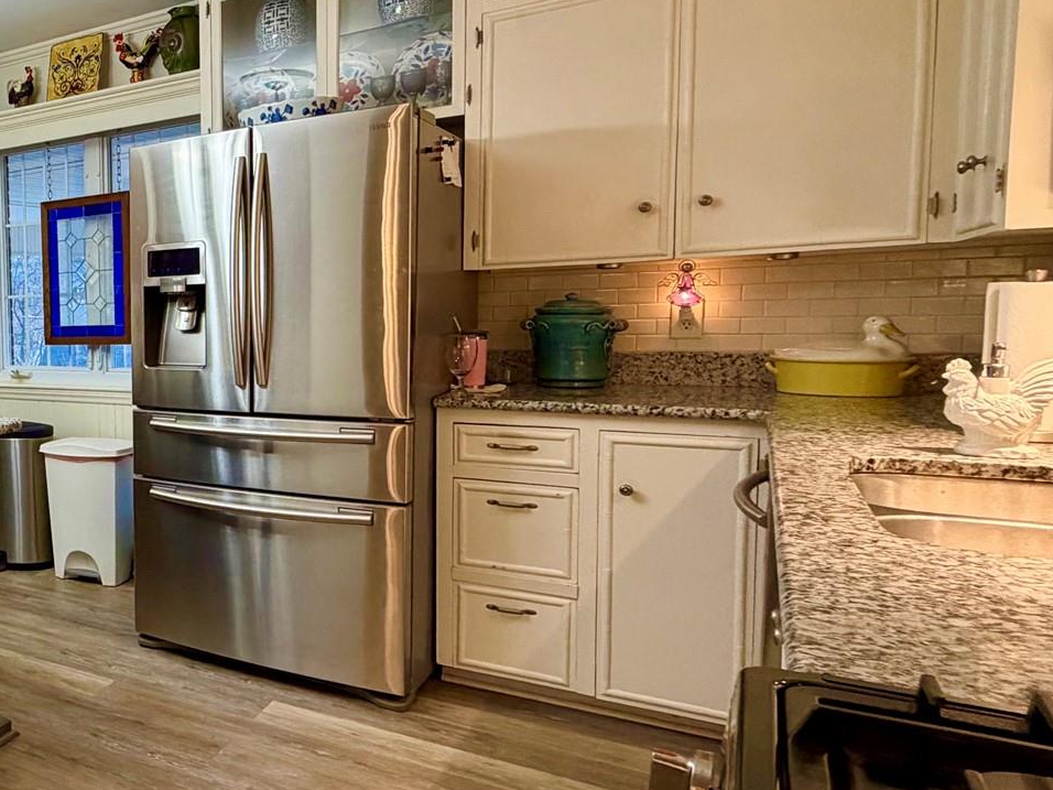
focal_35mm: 30
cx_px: -39
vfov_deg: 46.8
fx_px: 913
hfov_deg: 47.7
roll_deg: +1.7
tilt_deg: -3.5
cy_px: 382
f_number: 2.2
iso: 320
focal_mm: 2.22
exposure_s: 1/120
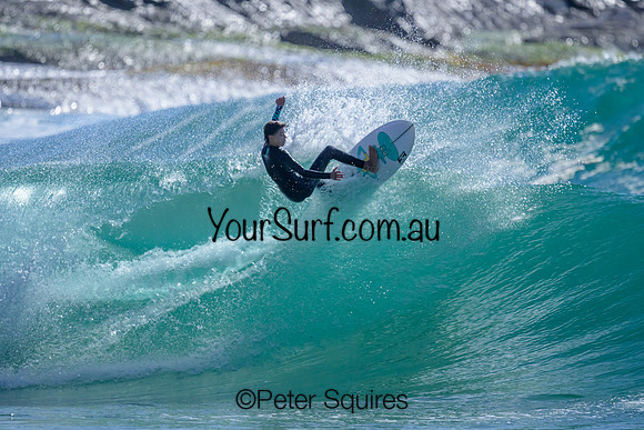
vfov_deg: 1.6
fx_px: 15671
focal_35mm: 876
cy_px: 234
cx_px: 353
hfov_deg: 2.4
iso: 2000
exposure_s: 1/2000
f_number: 6.3
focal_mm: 800
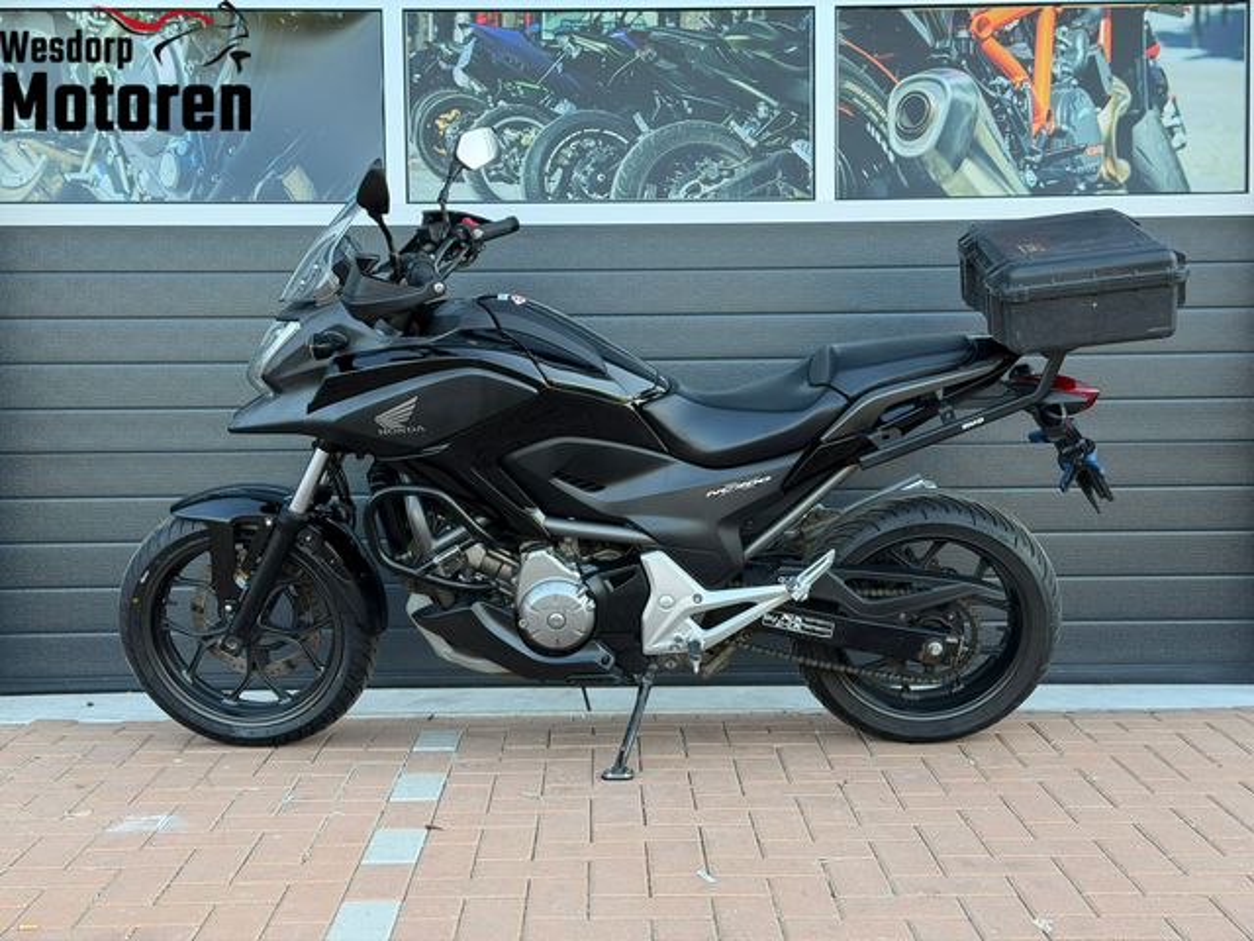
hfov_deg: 39.7
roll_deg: +0.1
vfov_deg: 30.3
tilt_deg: -2.8
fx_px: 1739
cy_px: 470
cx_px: 627
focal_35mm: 48
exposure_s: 1/304
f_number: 1.78
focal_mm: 6.76
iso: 80
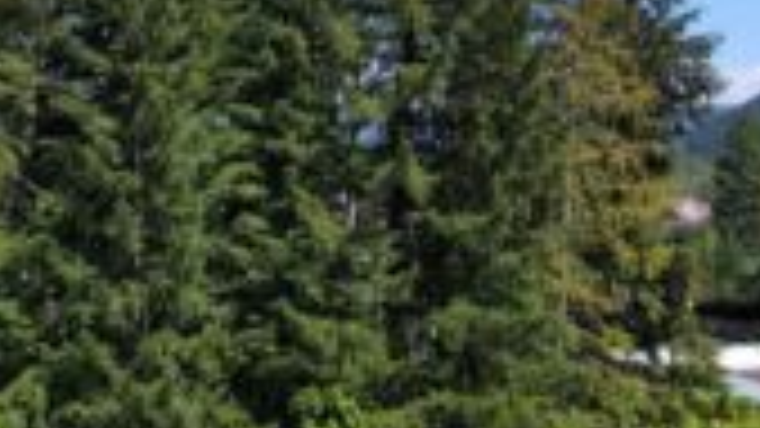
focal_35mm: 54
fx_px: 1088
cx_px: 27
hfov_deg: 35.4
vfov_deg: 22.2
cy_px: 203
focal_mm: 3.7
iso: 101
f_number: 2.8
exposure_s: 1/920
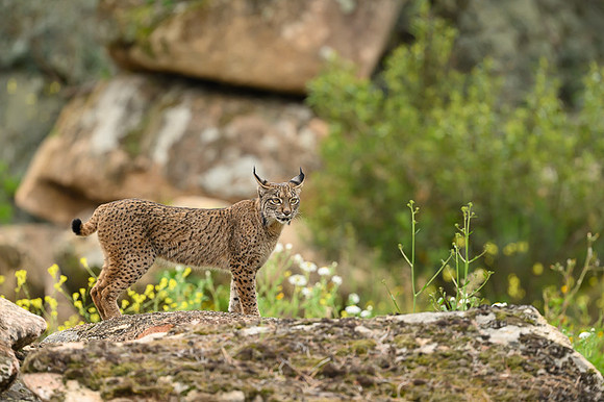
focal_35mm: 400
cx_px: 302
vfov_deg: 3.4
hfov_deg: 5.2
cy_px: 201
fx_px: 6707
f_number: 4
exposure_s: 1/2000
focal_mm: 400
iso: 800
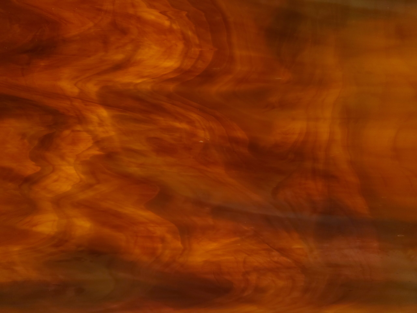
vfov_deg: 53.1
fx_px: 313
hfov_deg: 67.3
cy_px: 156
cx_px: 208
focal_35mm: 26
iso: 80
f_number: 1.5
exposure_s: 1/60
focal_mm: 4.3
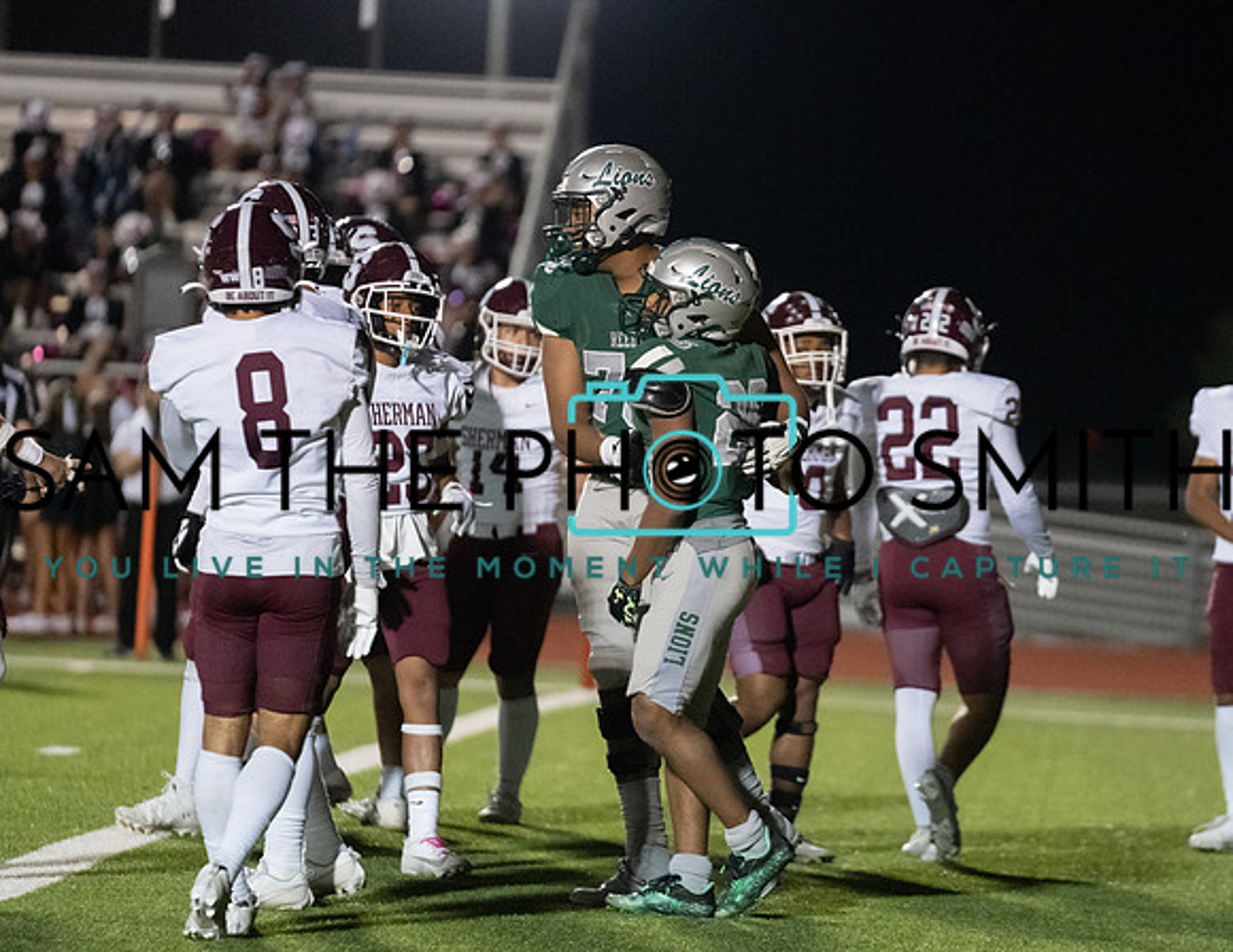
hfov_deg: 7.5
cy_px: 446
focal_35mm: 261
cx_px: 748
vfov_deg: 5.8
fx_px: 9401
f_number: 2.8
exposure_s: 1/1250
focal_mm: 200
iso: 12800
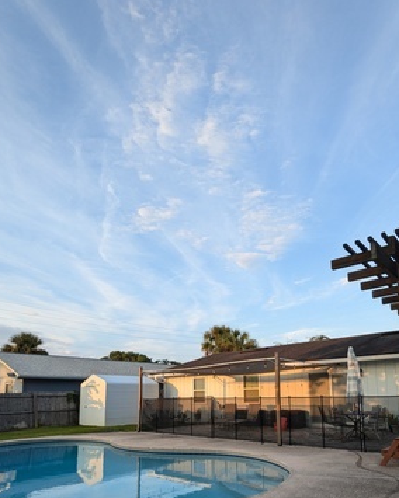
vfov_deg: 72.0
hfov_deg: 62.9
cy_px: 345
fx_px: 325
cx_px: 225
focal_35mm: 22
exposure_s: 1/242
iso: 40
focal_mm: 2.22
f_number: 2.2
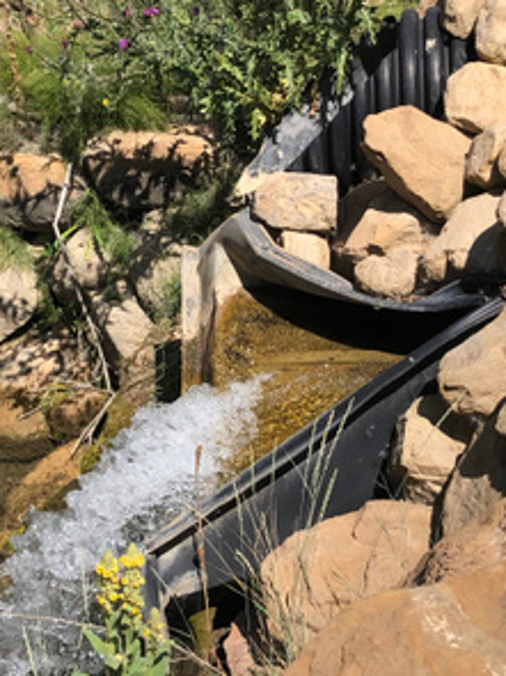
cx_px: 167
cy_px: 286
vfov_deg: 26.7
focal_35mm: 73
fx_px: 1424
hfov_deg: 20.1
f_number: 1.8
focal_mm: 4
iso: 20
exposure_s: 1/2315
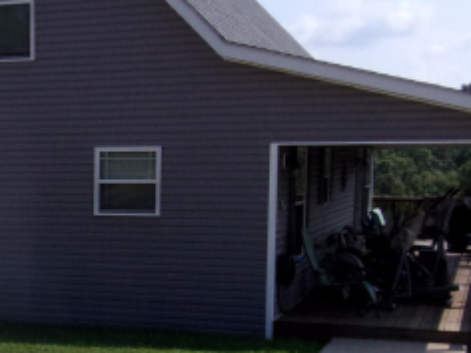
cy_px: 295
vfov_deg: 18.4
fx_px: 1075
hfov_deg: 23.8
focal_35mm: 79
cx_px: 17
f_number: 10.8
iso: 200
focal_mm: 5.1
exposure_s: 1/320
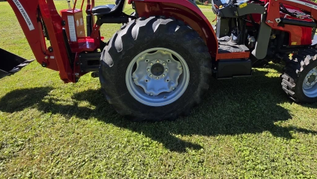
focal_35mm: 22
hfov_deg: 80.6
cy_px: 41
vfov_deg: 49.1
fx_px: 185
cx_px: 183
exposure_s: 1/1055
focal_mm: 2.2
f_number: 1.9
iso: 32
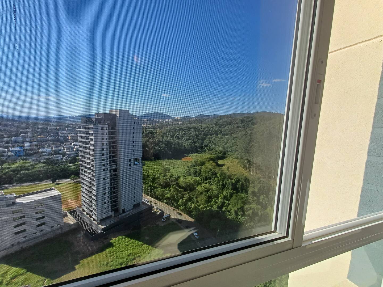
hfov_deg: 94.5
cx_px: 192
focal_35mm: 16
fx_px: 177
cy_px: 144
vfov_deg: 78.1
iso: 40
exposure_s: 1/1326
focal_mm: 1.64
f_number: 2.2
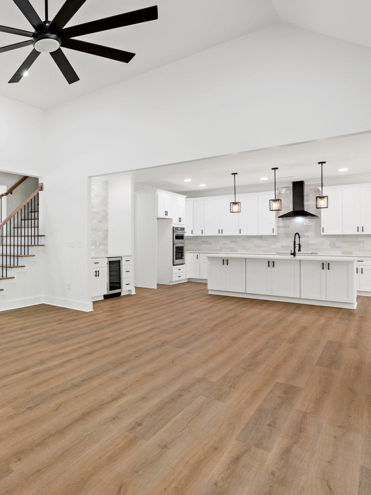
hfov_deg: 49.6
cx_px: 28
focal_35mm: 24
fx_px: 343
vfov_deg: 71.6
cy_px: 244
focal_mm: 16
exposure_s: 1/10
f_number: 9
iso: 250
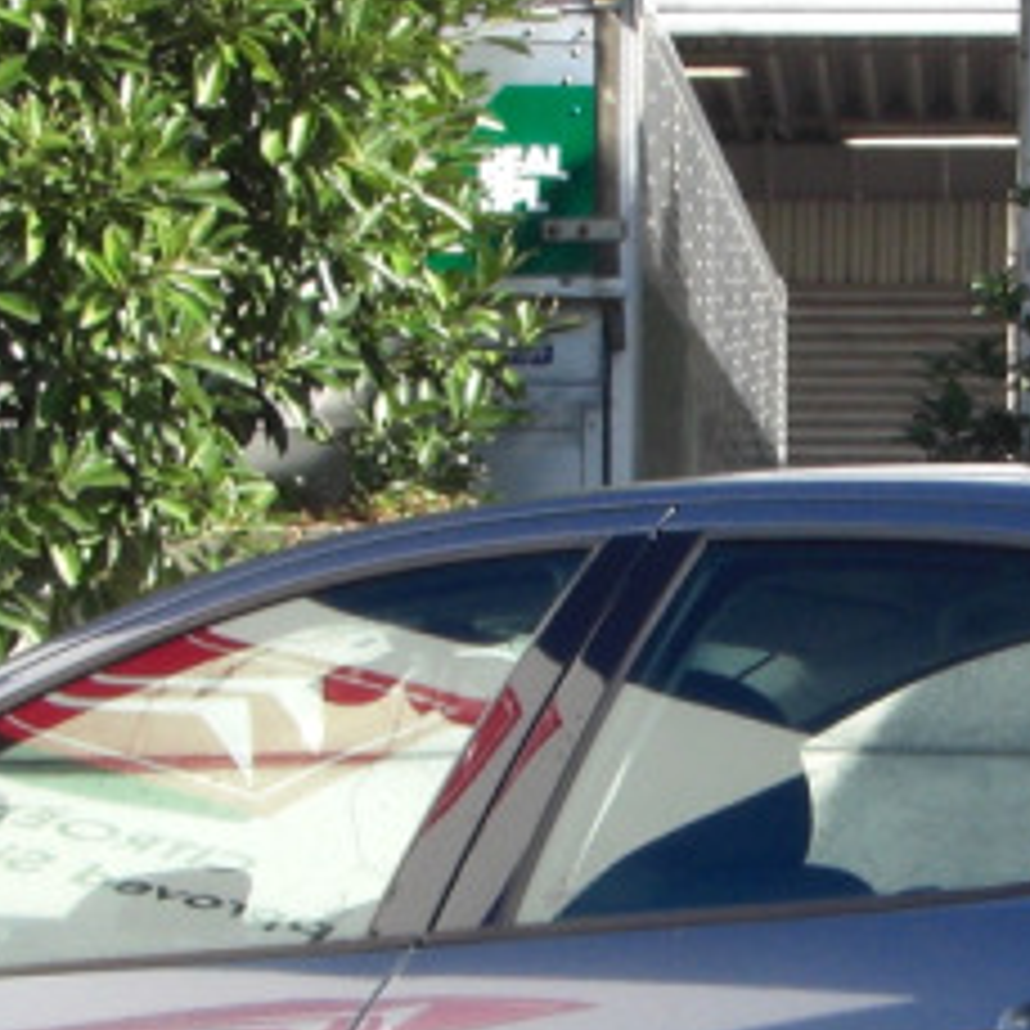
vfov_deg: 9.8
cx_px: 787
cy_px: 756
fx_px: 5992
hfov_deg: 9.8
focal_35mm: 178
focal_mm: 7.4
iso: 64
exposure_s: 1/80
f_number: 4.8
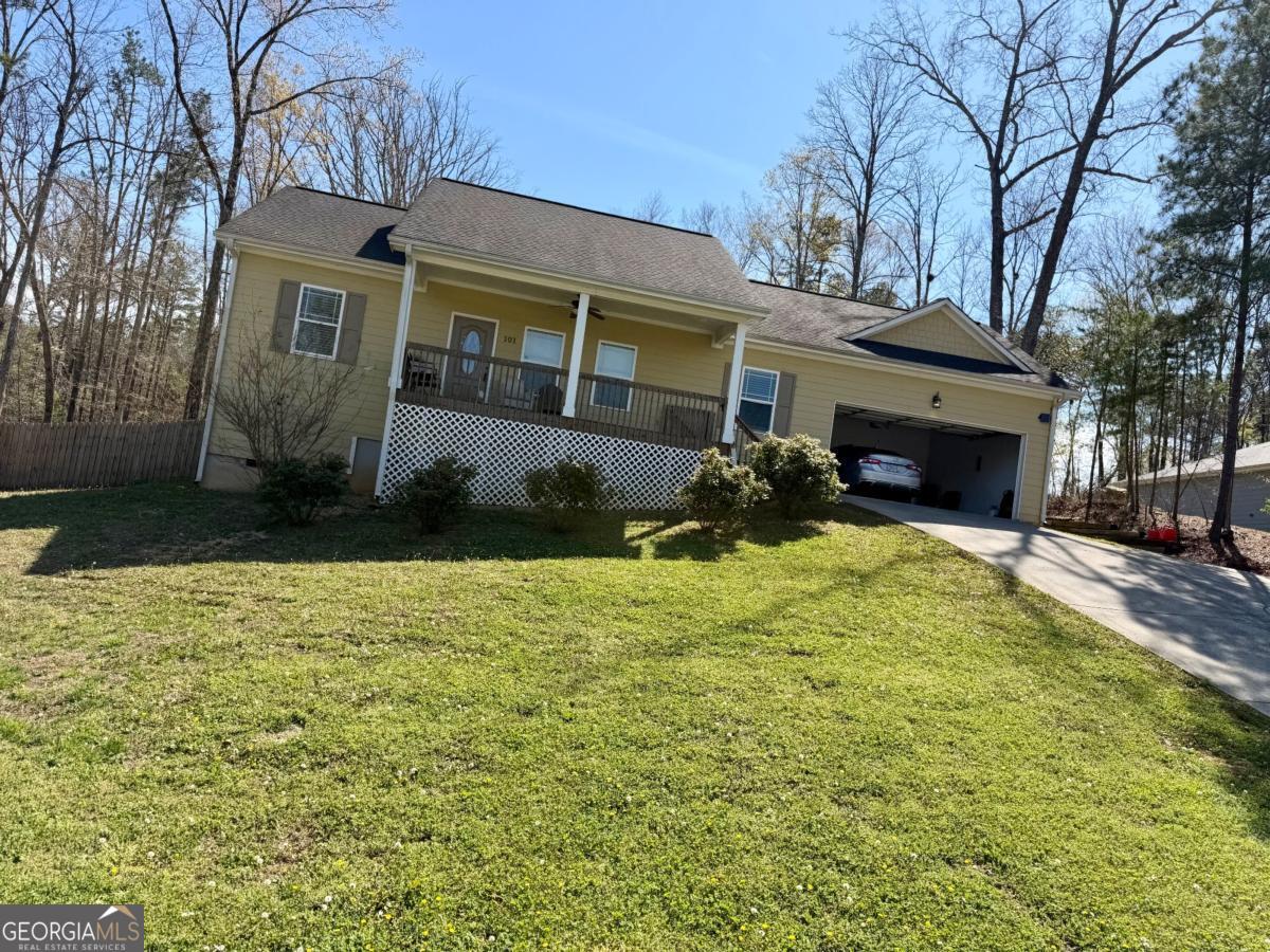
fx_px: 881
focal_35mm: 24
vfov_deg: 56.8
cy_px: 476
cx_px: 635
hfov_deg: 71.6
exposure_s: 1/3279
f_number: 1.78
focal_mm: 6.76
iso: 80
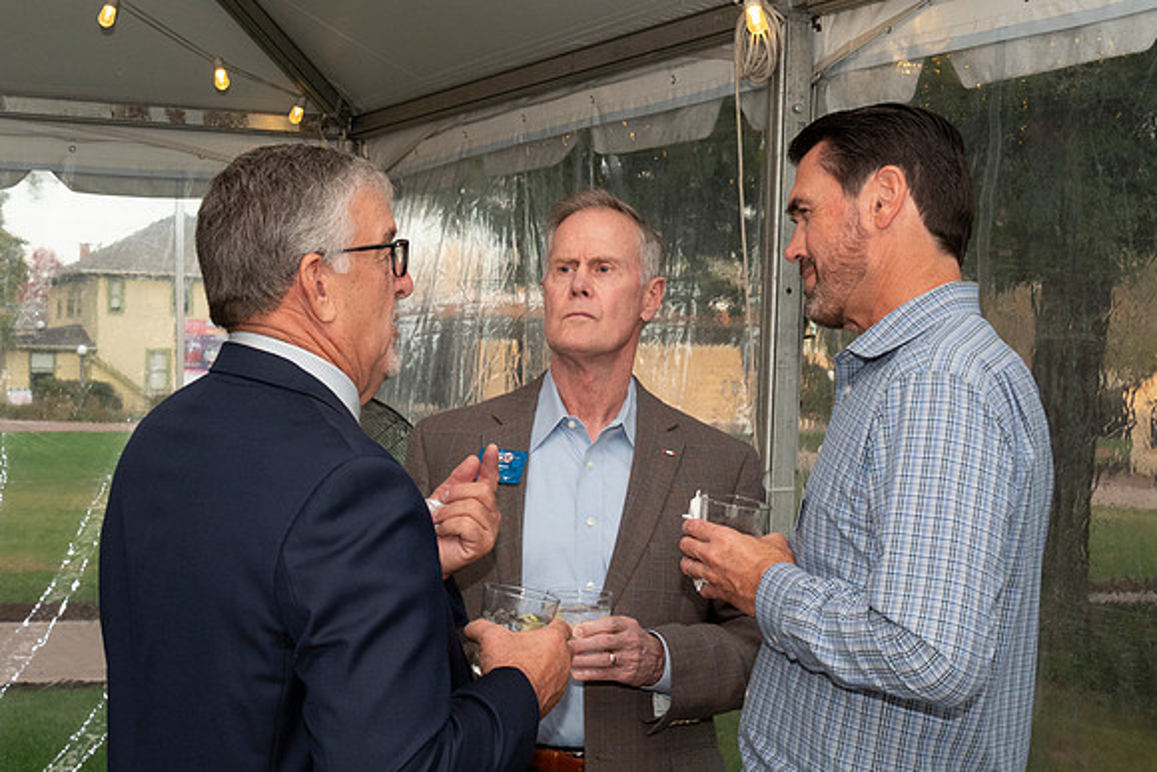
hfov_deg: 35.0
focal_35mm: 57
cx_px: 578
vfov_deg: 23.8
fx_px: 1832
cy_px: 386
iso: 1600
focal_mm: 38
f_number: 11
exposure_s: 1/125
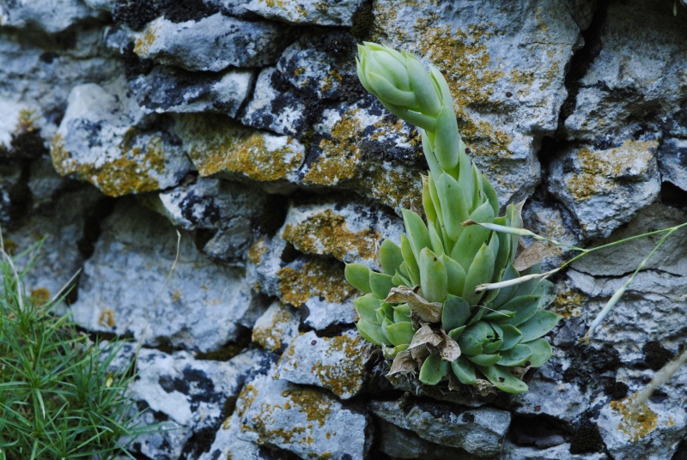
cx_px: 344
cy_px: 230
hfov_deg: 16.0
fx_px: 2437
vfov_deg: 10.8
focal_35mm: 128
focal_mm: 85
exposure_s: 1/160
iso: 800
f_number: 6.3
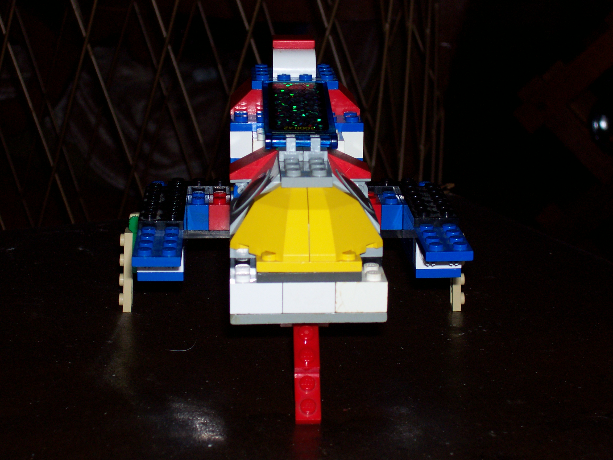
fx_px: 1452
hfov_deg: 23.8
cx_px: 306
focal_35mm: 82
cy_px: 230
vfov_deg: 18.0
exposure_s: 1/83.9
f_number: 4
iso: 80
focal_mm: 13.5
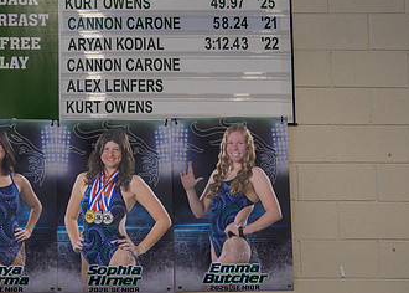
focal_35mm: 148
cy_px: 196
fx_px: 1720
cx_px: 68
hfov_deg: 13.5
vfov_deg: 9.7
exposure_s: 1/500
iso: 640
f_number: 2.8
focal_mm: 70
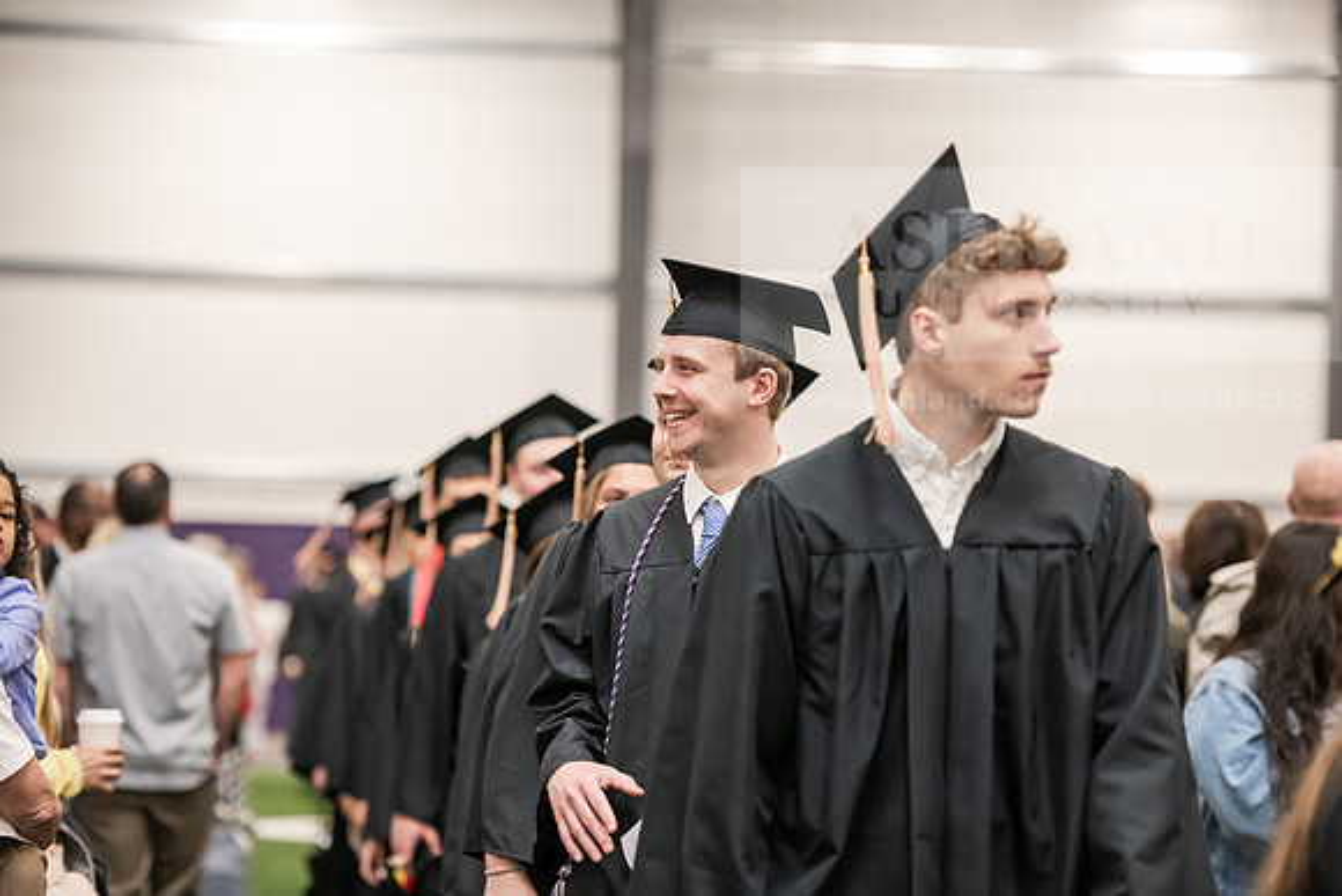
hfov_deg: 15.8
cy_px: 448
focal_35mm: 130
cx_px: 671
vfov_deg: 10.6
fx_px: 4847
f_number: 3.2
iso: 2500
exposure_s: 1/200
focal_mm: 130
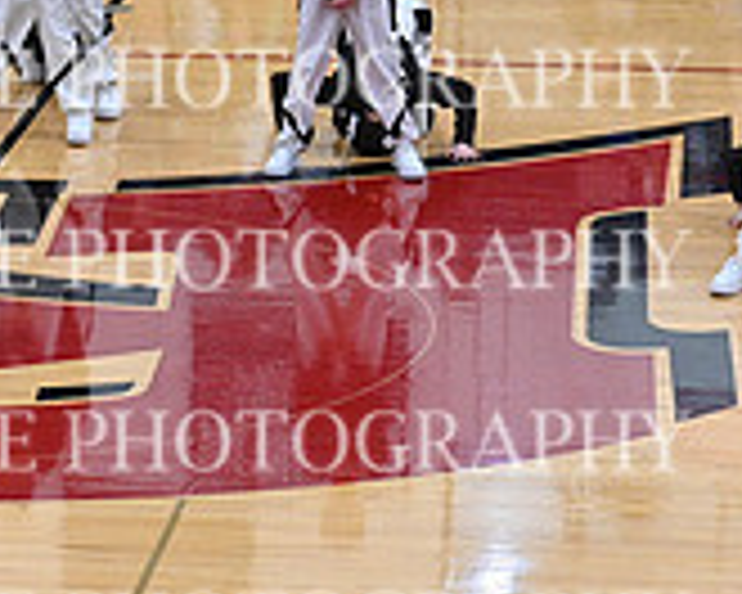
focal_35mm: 254
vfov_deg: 6.1
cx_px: 40
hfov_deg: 7.6
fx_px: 5578
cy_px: 169
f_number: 4
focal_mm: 77
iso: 4000
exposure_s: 1/320
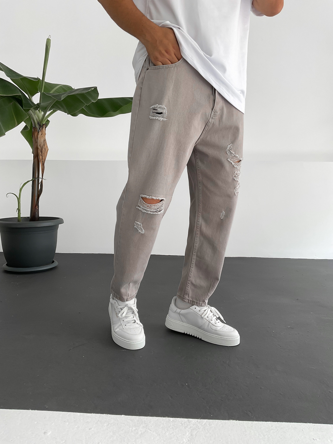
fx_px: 372
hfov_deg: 48.2
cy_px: 222
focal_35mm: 29
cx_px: 166
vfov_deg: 61.7
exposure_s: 1/120
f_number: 1.8
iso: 25
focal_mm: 3
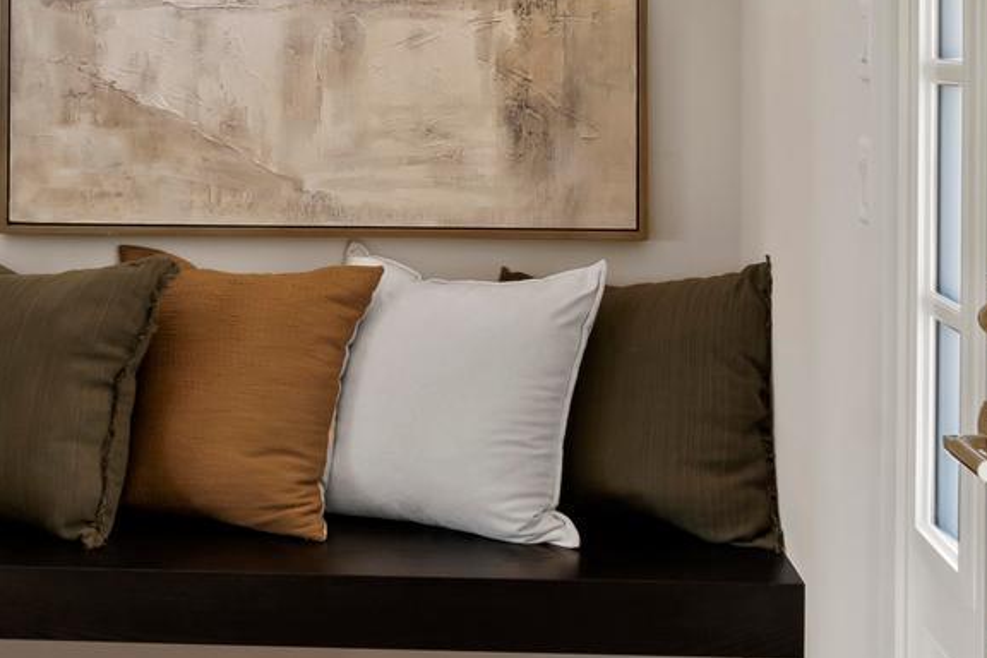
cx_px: 327
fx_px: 1755
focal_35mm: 64
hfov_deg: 31.2
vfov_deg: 20.6
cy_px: 1
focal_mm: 18
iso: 500
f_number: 8
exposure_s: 1/15
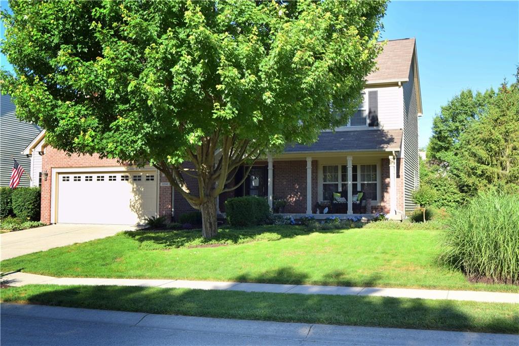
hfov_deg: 49.6
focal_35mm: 39
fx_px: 562
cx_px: 260
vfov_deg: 34.2
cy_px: 173
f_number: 8
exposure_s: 1/200
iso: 200
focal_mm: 26
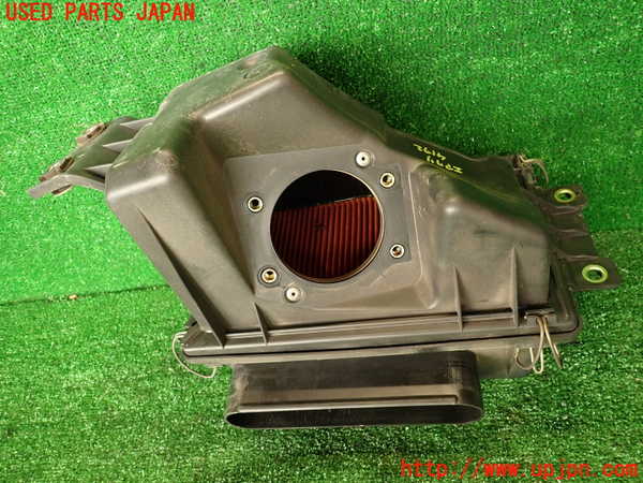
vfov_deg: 54.9
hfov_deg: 69.4
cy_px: 242
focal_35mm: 25
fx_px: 464
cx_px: 322
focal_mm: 4.5
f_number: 2
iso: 200
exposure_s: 1/50
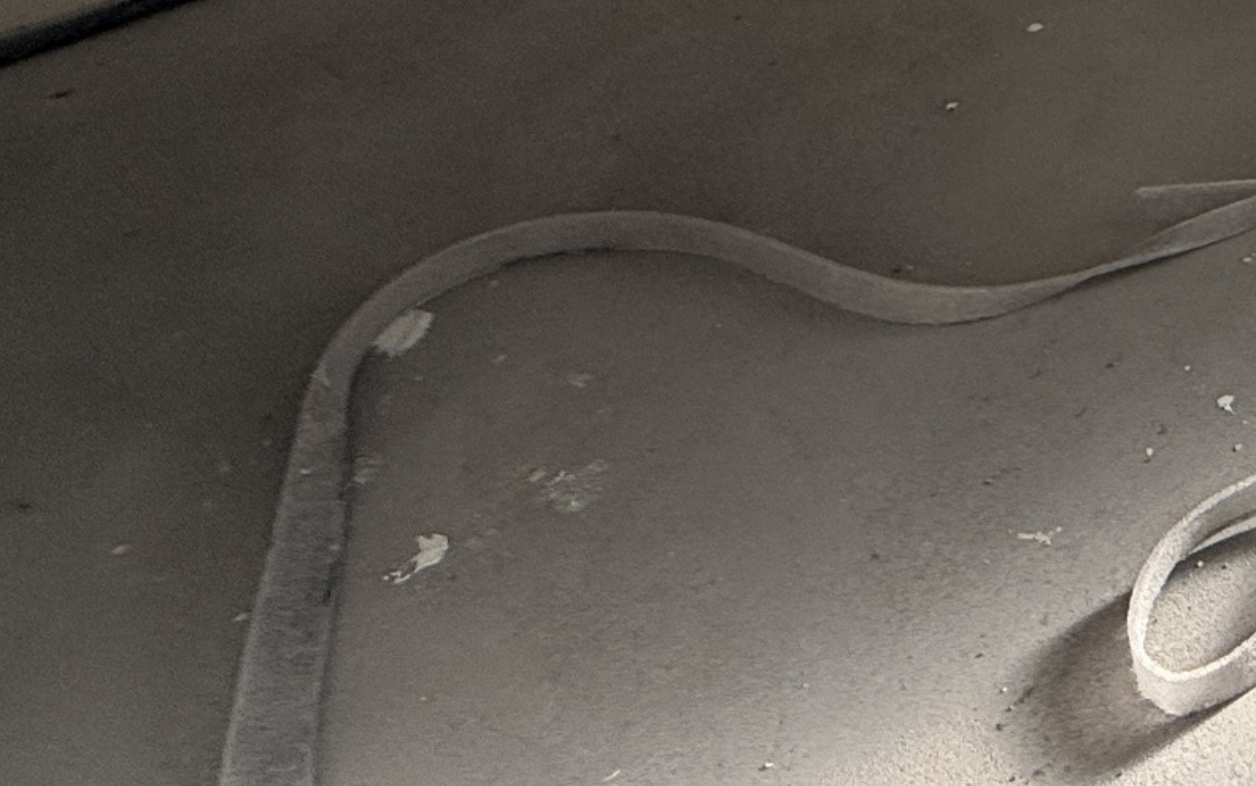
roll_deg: +0.3
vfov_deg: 21.2
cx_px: 1701
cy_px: -491
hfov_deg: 30.8
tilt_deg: -13.7
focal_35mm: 48
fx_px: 1644
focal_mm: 2.22
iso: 64
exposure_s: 1/374
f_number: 2.2
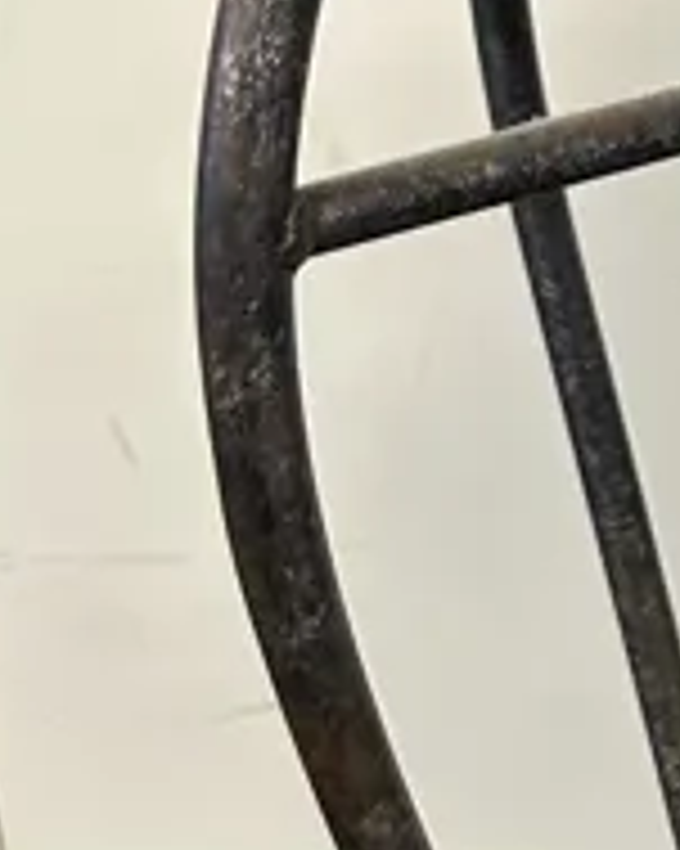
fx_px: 3197
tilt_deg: -28.4
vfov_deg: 15.0
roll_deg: -3.5
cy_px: 801
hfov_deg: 11.0
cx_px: 1396
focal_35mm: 127
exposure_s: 1/50
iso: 160
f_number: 1.78
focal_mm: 6.86
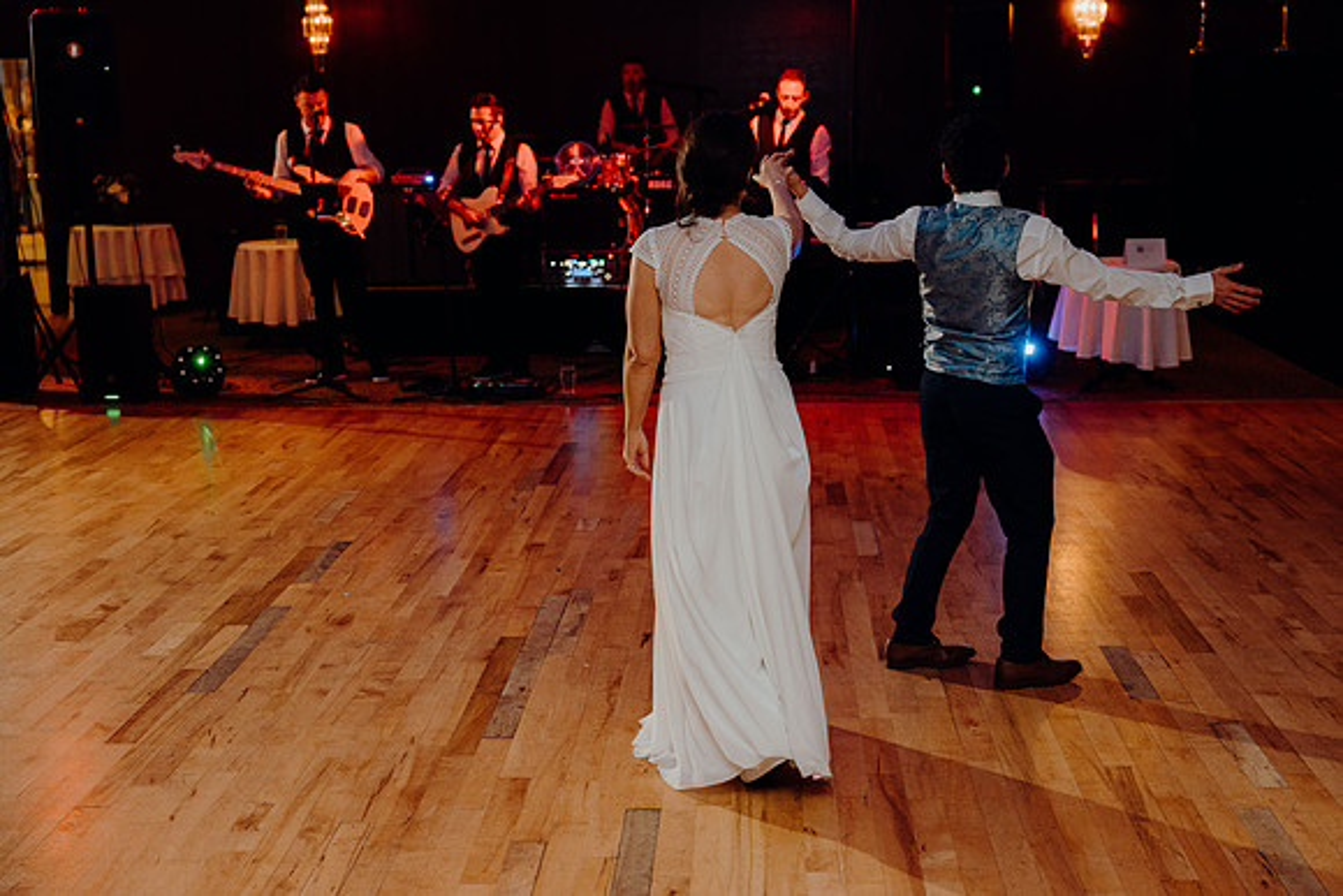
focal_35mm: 45
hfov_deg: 43.6
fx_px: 1679
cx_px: 672
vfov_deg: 29.9
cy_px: 448
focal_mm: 45
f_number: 2.8
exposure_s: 1/160
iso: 1250
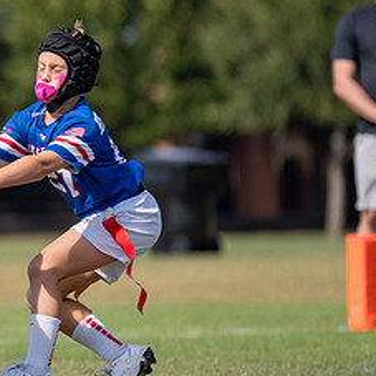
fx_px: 8086
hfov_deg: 2.7
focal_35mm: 658
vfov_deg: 2.7
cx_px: -278
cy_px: 176
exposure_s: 1/1600
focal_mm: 200
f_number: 2.8
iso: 100
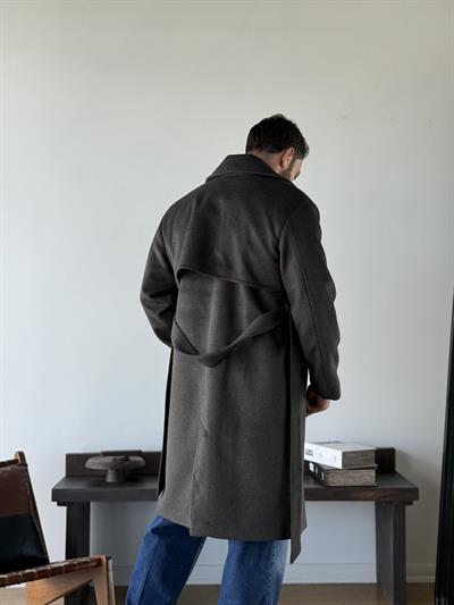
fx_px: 839
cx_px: 227
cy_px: 302
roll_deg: +0.0
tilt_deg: +1.7
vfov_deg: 39.6
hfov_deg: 30.3
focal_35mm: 48
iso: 64
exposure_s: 1/260
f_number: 1.78
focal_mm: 6.76
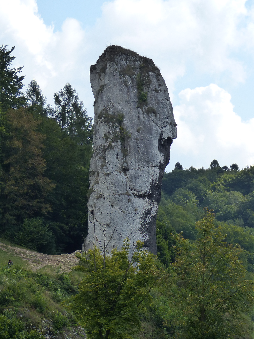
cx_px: 127
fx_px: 1614
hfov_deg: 9.0
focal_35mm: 165
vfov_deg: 12.0
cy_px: 170
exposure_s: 1/2000
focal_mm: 27
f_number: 2.8
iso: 200
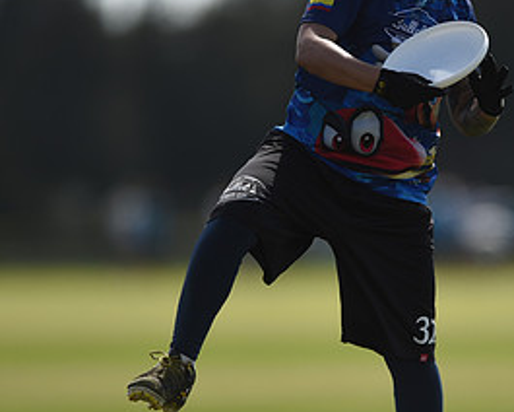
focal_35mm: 822
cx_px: 376
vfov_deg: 1.9
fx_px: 12505
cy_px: 231
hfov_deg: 2.4
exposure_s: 1/2000
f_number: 2.8
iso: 100
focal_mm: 400
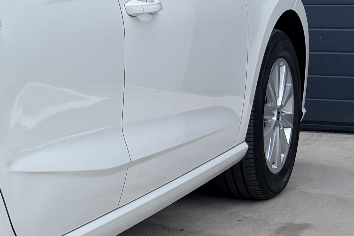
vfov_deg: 11.4
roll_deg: -1.7
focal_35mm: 120
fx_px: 1180
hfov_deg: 15.2
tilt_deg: -1.6
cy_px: 79
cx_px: -242
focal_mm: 5.96
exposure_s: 1/1164
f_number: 1.6
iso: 50
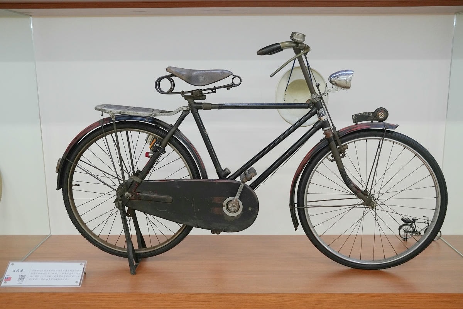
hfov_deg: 54.4
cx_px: 232
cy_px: 154
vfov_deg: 37.9
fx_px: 450
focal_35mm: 35
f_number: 2.8
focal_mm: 35
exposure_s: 1/160
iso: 2000
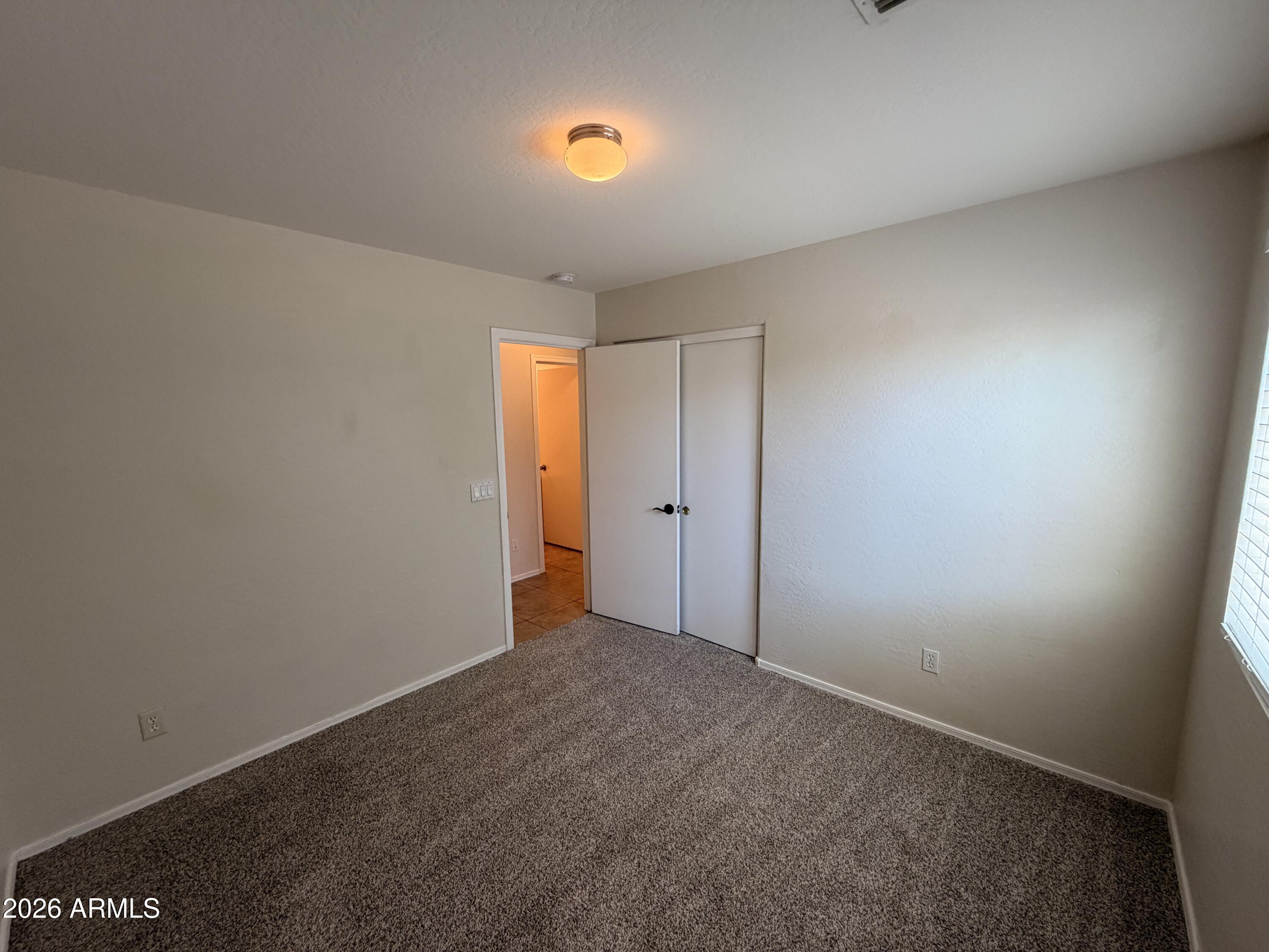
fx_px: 513
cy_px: 476
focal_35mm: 14
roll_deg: +1.2
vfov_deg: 85.7
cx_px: 634
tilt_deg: -6.6
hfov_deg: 102.1
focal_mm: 2.22
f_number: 2.2
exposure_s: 1/120
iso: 200
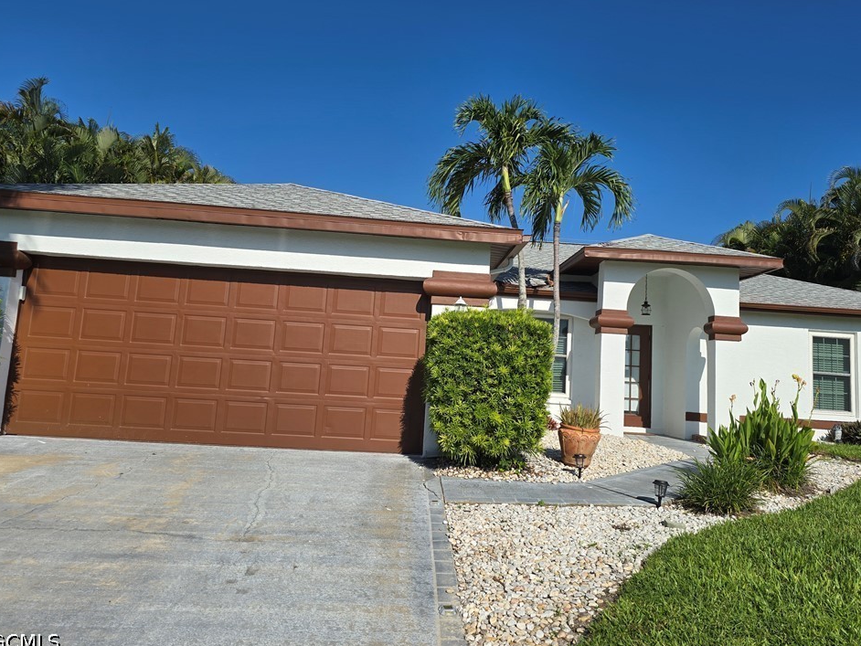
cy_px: 306
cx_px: 441
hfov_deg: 69.4
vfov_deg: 54.9
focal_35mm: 25
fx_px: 622
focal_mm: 6.3
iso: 12
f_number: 1.7
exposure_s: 1/1307
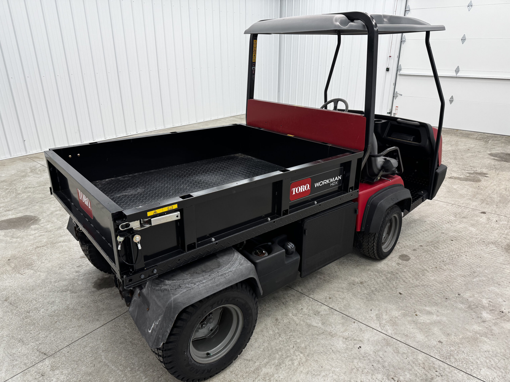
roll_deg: -0.5
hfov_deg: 71.6
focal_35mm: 24
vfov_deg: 56.8
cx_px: 255
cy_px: 191
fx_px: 354
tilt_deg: -22.1
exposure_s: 1/120
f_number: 1.78
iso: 100
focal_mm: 6.76
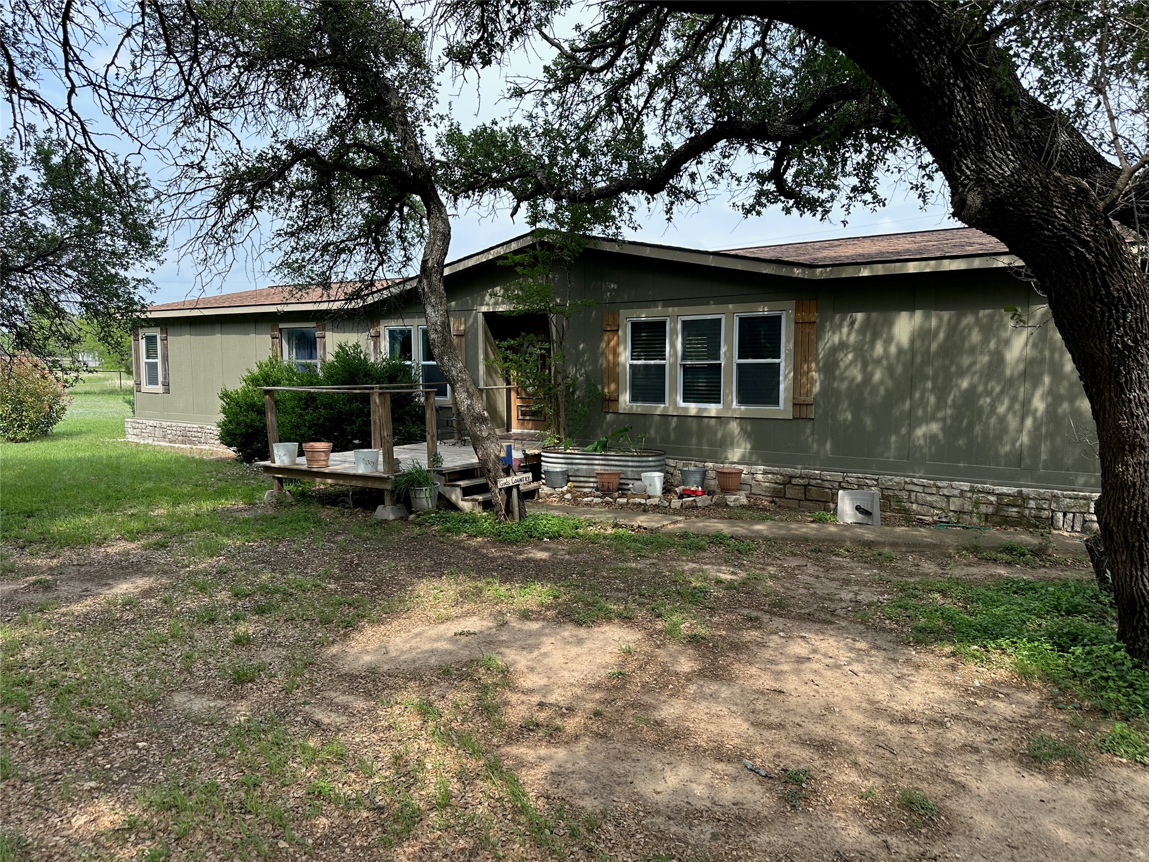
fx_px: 797
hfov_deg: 71.6
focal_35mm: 24
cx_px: 574
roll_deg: -0.4
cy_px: 431
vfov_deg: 56.8
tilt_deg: -5.4
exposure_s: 1/1304
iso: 80
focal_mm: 6.86
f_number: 1.78
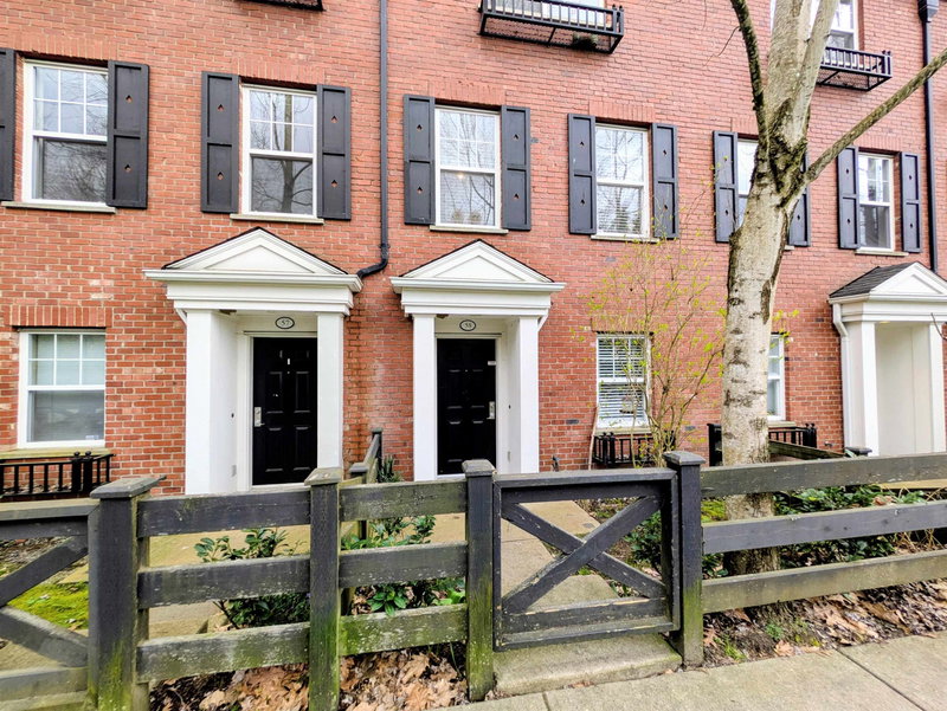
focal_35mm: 14
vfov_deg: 85.7
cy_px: 356
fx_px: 383
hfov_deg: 102.0
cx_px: 474
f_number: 2.2
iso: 46
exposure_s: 1/123
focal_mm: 1.83
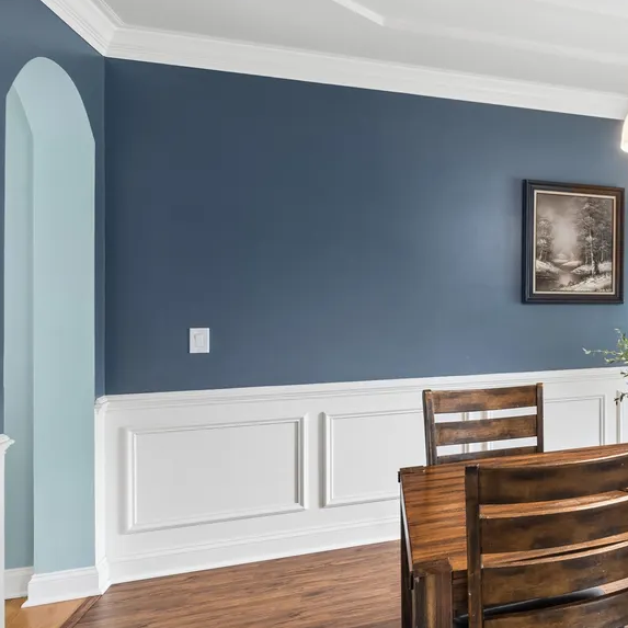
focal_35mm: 36
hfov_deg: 39.0
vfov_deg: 46.0
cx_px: 670
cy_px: 306
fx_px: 739
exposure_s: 1/8
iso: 400
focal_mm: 15
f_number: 8
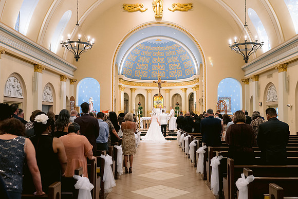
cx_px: 148
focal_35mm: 37
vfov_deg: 36.3
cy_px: 99
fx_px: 304
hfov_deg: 52.3
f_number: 3.5
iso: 1000
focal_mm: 35
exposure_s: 1/125
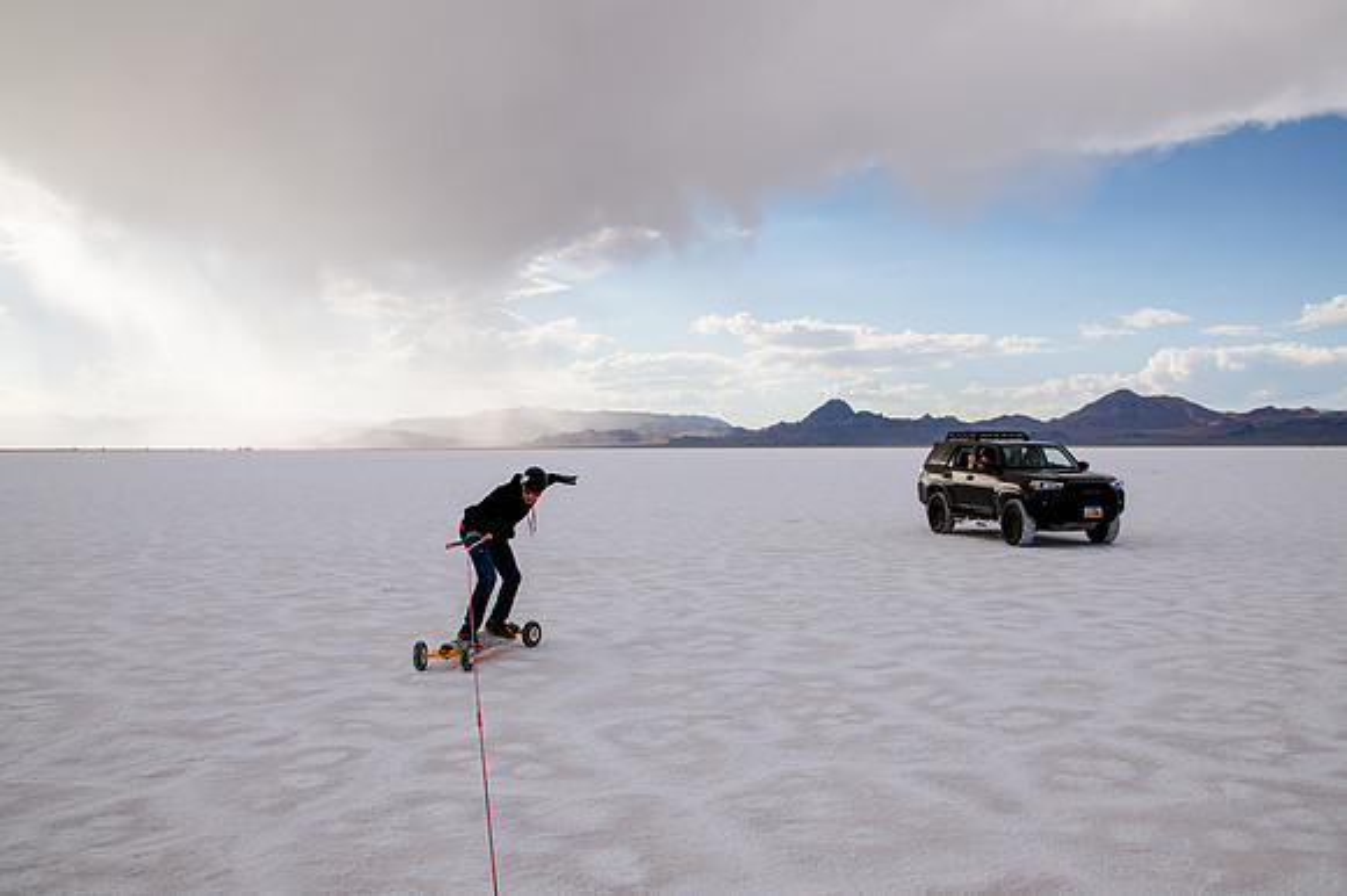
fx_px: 1042
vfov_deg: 46.5
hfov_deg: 65.7
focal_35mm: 28
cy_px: 454
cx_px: 699
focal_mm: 24
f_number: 8
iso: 250
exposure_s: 1/1000
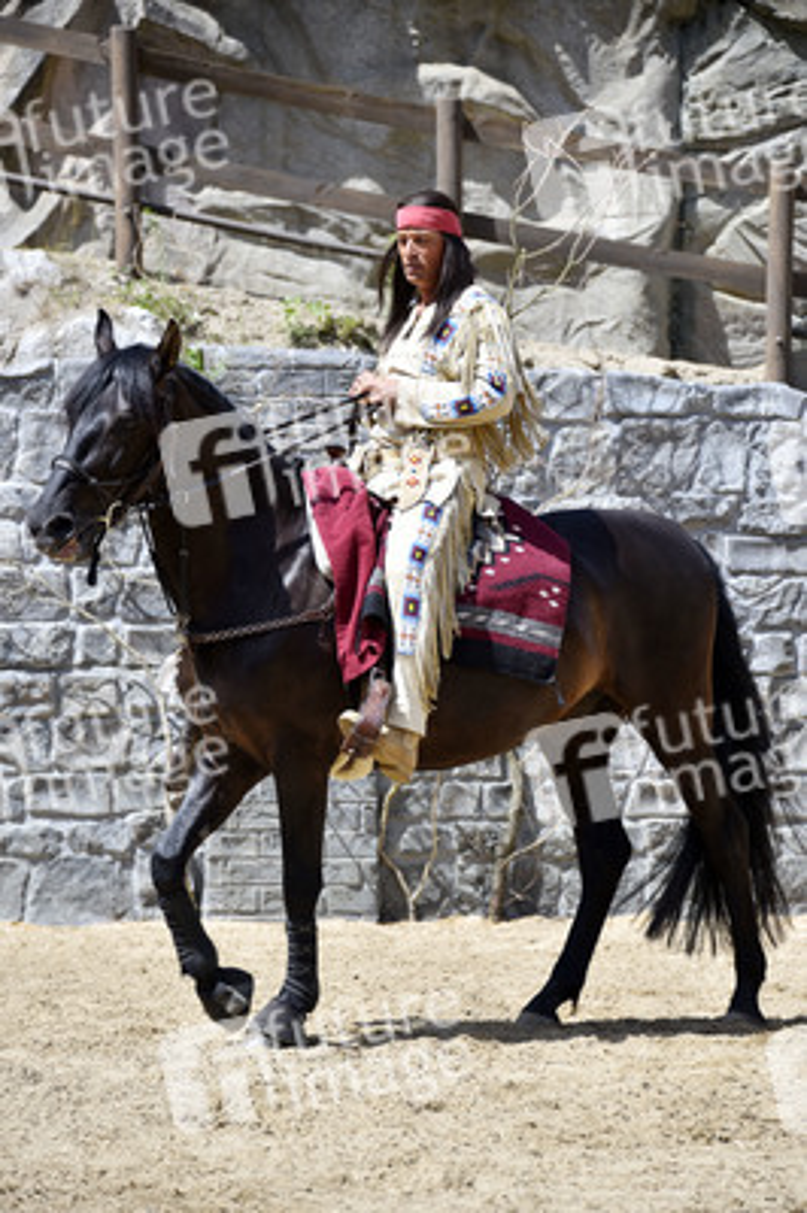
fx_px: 5052
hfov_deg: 9.1
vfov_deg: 13.7
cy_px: 606
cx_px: 404
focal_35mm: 150
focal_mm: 150
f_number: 5.6
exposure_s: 1/400
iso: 100
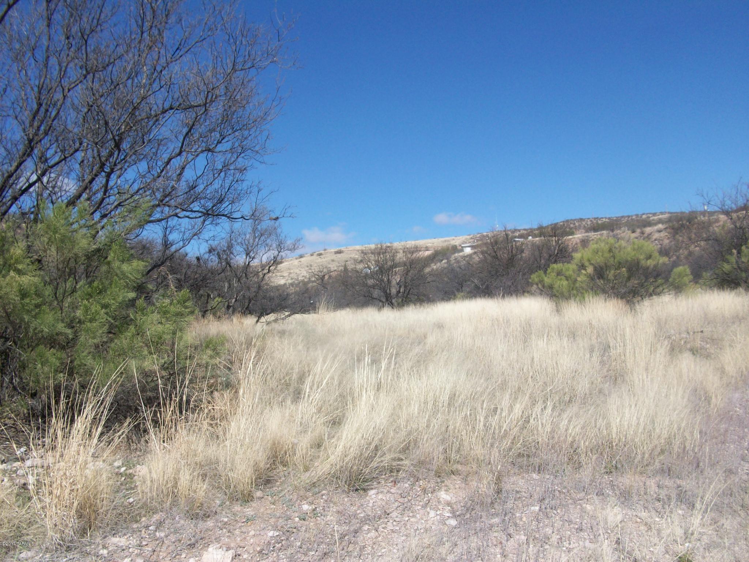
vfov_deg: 41.8
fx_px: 736
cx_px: 374
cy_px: 281
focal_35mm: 34
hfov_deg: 54.0
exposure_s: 1/393
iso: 64
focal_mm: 5.7
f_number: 5.5
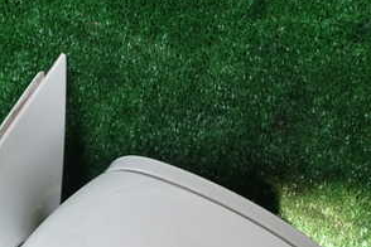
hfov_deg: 36.3
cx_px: 74
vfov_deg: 24.4
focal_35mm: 53
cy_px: 247
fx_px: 546
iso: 100
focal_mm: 4.5
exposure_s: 1/200
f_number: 2.8
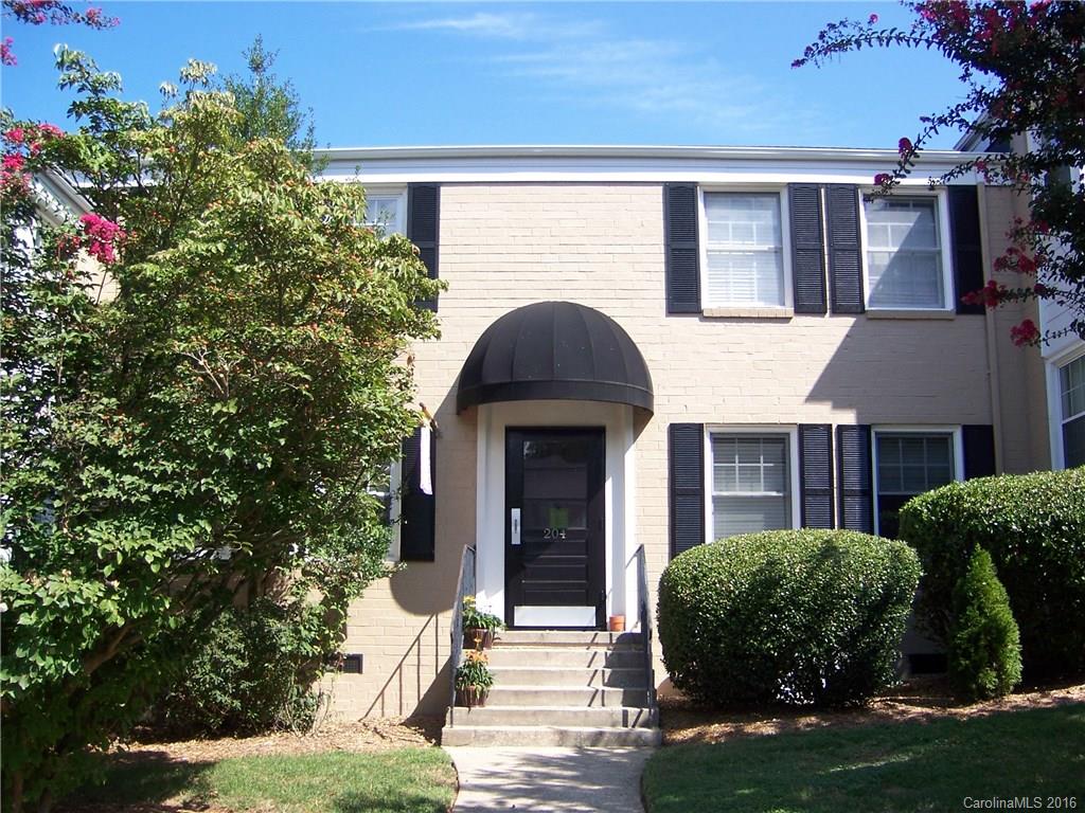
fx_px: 1128
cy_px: 406
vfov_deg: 39.7
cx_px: 542
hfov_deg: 51.4
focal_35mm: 36
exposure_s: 1/500
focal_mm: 6.2
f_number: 2.8
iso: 80
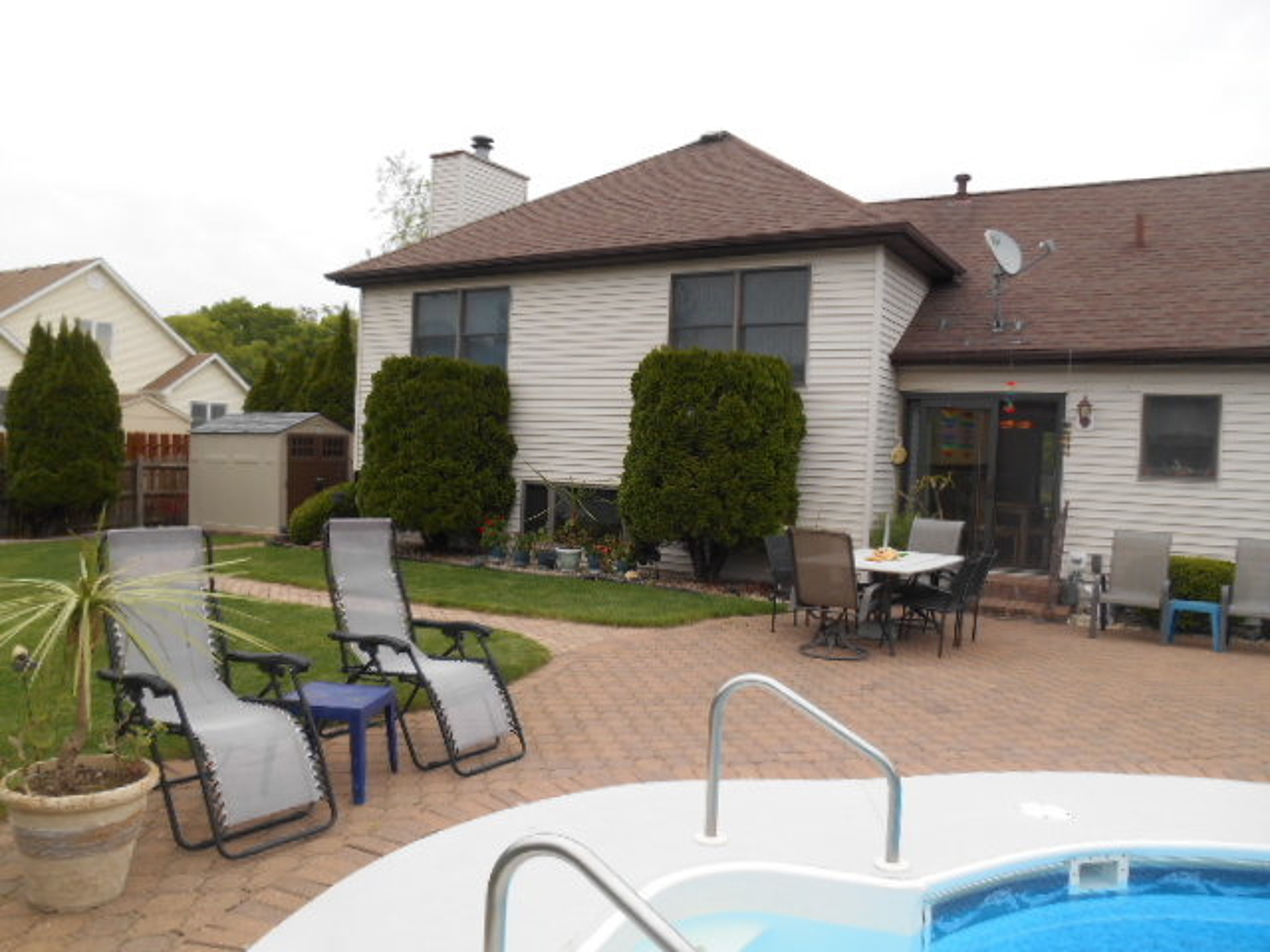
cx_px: 635
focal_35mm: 26
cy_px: 476
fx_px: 954
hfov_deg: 67.3
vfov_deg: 53.1
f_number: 3.4
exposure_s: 1/60
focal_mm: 4.7
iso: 80
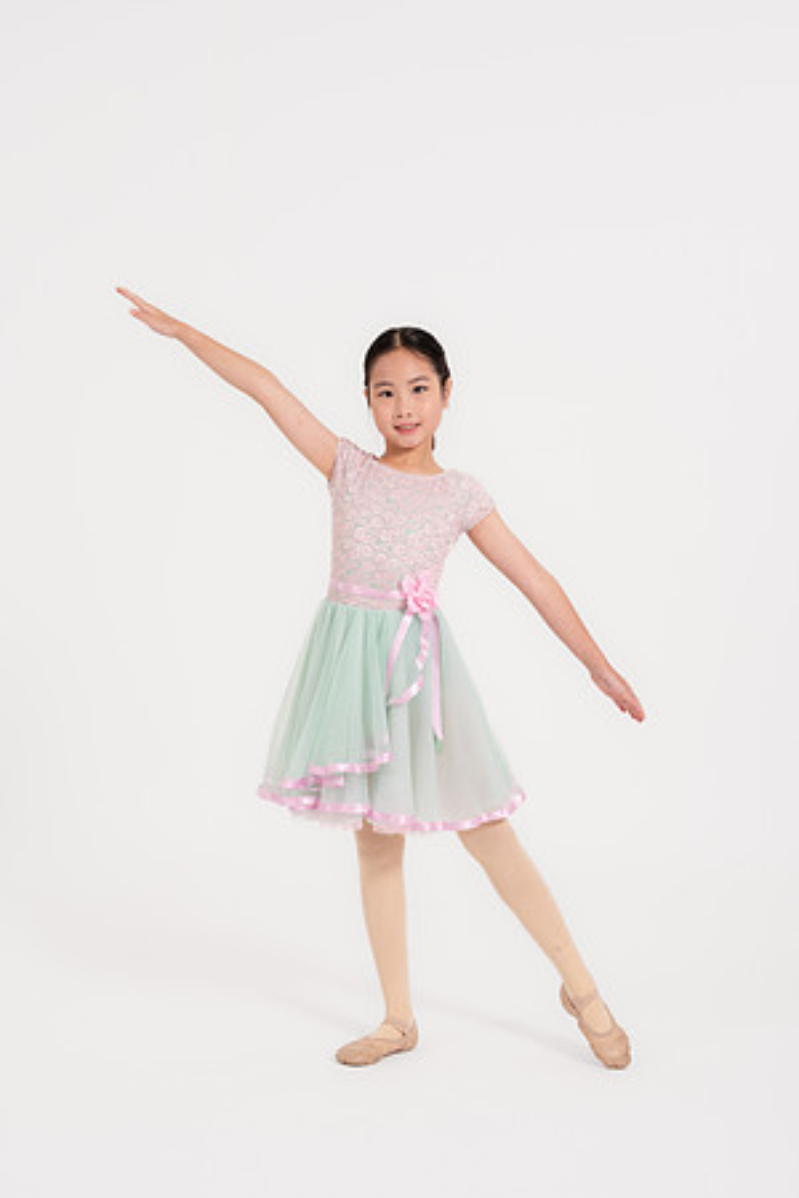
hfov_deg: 25.5
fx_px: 1764
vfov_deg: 37.5
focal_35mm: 53
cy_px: 599
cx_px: 400
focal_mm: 53
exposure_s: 1/125
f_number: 10
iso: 500
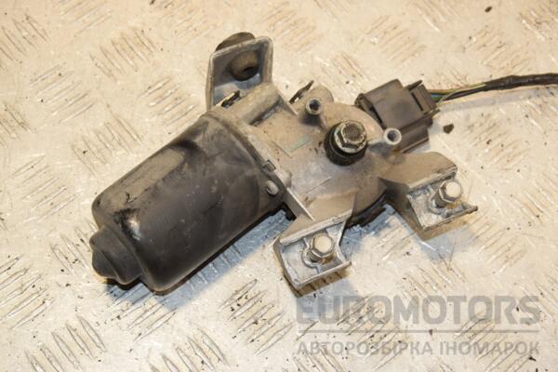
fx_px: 1116
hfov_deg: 28.1
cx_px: 279
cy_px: 186
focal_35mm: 72
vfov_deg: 18.9
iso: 800
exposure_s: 1/200
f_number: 9
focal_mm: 48
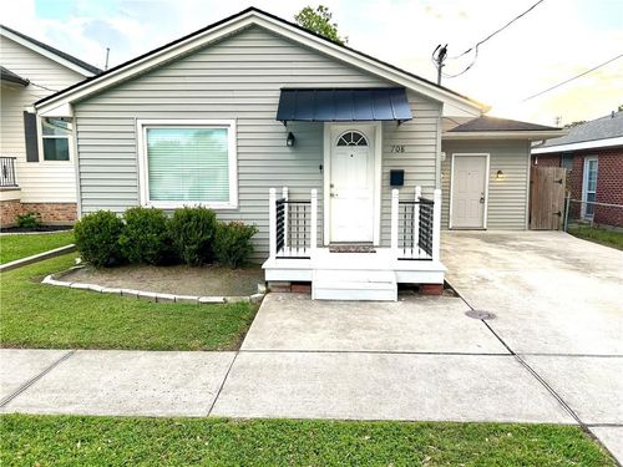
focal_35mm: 26
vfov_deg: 53.1
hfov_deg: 67.3
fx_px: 468
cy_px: 234
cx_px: 312
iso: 50
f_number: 1.5
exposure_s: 1/482
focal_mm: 5.7
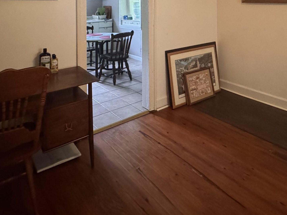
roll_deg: +0.4
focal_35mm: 30
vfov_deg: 40.5
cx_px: 171
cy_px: -4
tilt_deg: +1.3
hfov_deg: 59.5
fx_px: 249
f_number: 2.2
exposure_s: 1/60
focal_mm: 2.22
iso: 1250
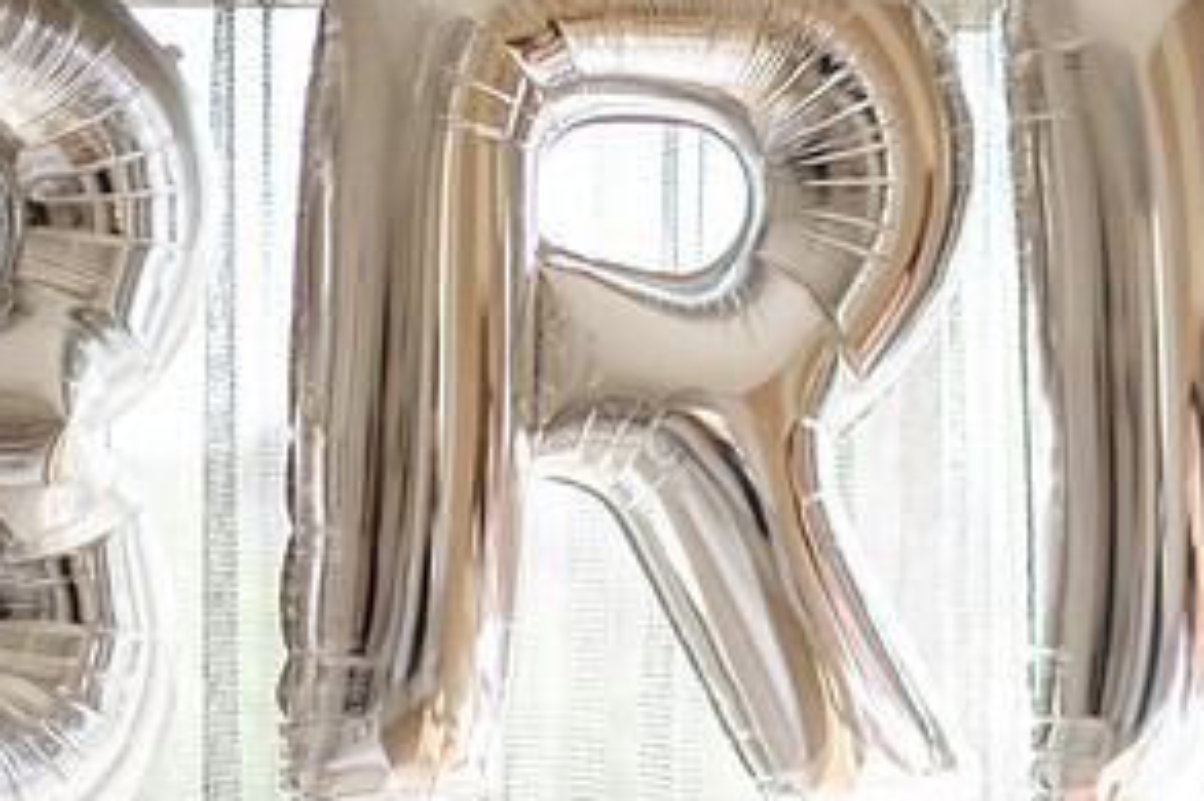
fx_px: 3443
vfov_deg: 13.3
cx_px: 947
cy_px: 553
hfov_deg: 19.7
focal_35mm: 103
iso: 800
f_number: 1.4
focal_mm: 50
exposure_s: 1/2000
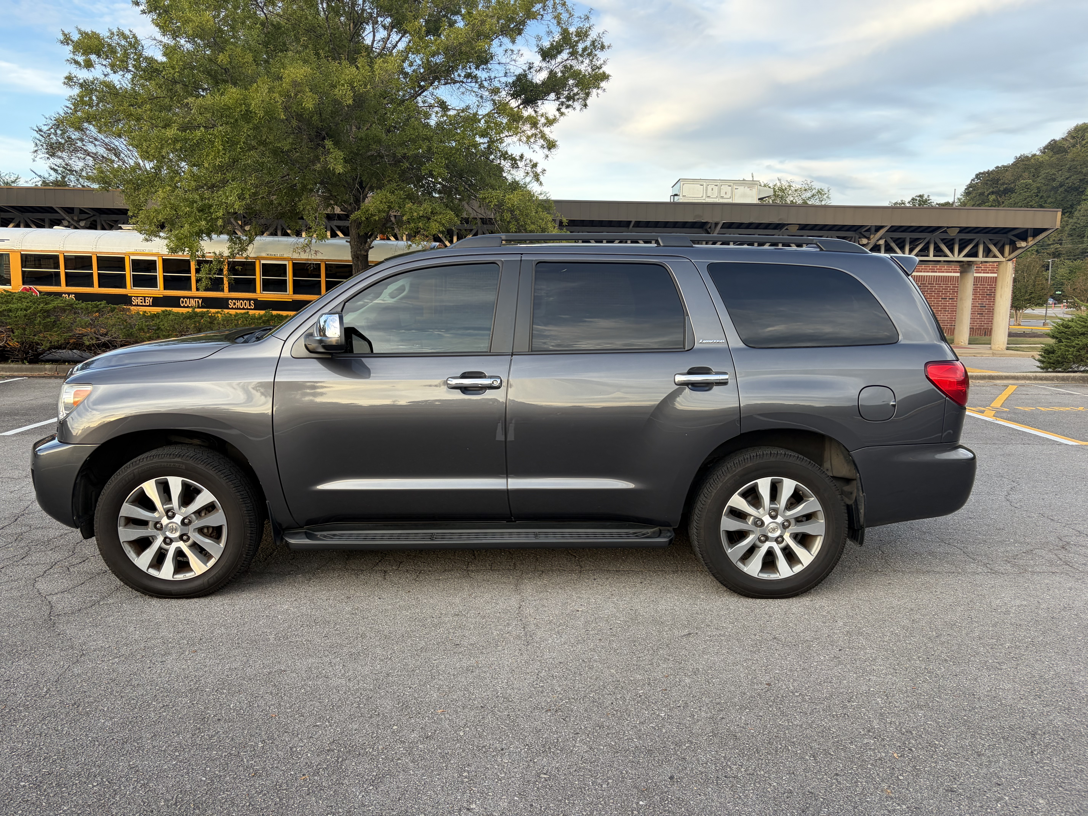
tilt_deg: -6.3
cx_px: 544
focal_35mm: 26
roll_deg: -0.4
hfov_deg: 67.3
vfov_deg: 53.1
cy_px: 408
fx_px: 817
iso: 50
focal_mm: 5.96
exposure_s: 1/170
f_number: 1.6
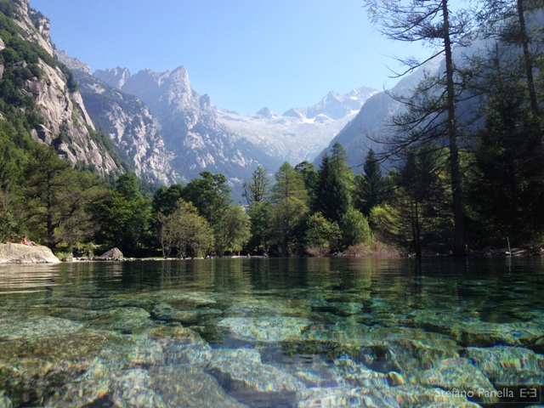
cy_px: 204
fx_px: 550
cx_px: 272
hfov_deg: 52.6
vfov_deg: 40.7
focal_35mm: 35
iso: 64
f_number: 2.4
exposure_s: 1/876
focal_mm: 4.28
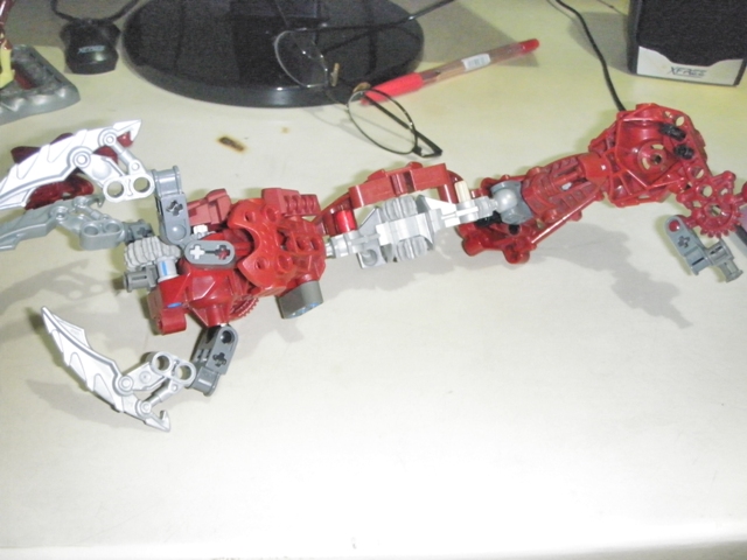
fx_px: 820
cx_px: 374
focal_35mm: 38
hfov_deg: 49.0
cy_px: 280
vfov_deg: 37.7
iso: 800
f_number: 3.5
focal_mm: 6.7
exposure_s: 1/30
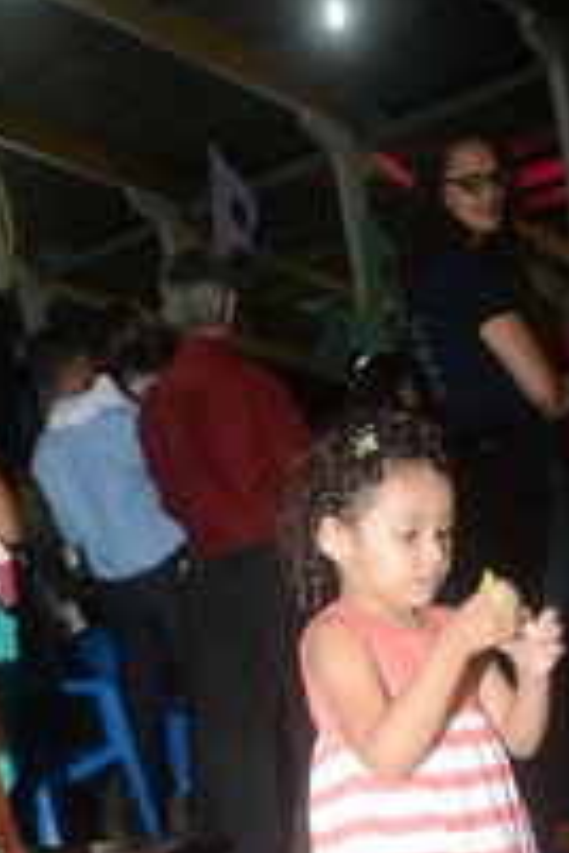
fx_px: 1588
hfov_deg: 20.3
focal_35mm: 67
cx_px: 335
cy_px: 904
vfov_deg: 27.8
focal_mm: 20
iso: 3200
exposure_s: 1/160
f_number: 3.5
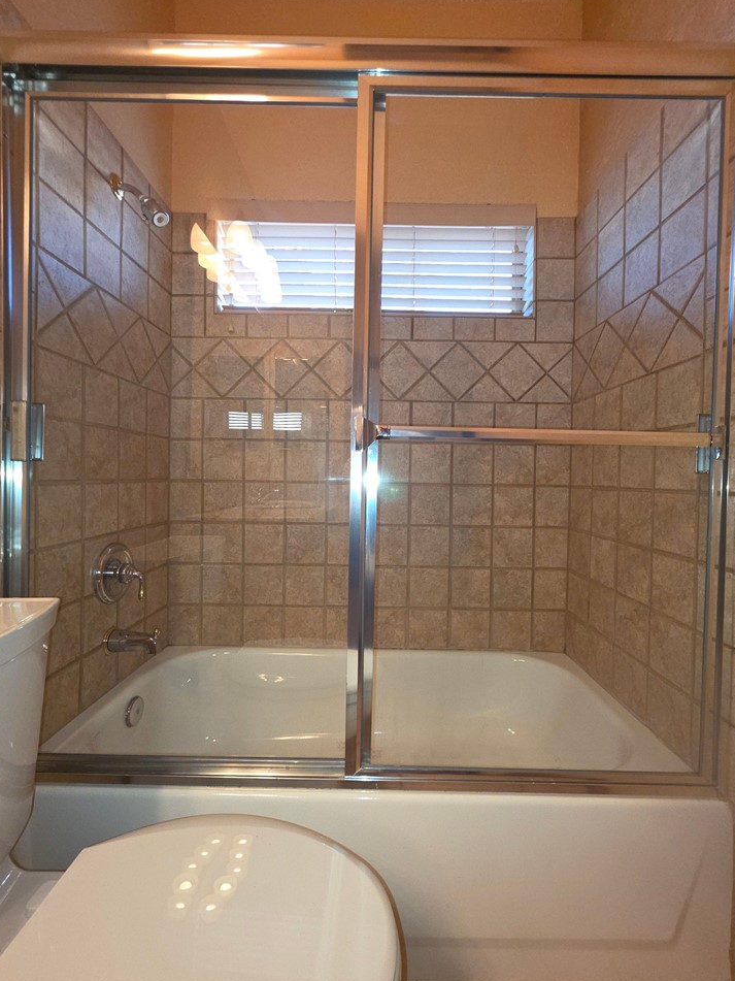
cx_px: 371
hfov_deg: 85.7
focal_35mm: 14
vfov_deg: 102.1
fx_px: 396
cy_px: 490
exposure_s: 1/60
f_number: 1.9
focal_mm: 2.2
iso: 125
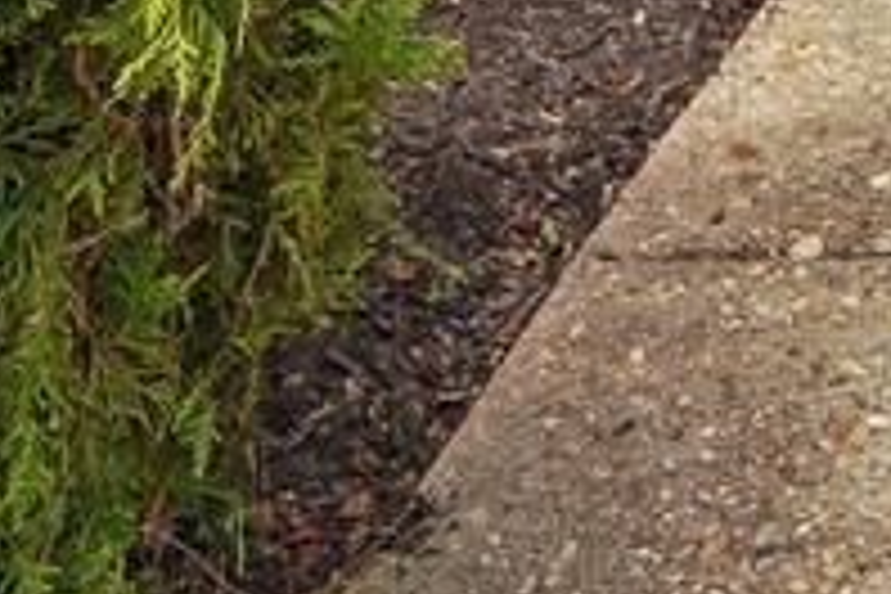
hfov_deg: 16.2
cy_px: -1179
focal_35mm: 102
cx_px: 1692
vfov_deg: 10.0
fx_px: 2524
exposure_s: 1/250
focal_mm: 14
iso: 100
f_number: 8
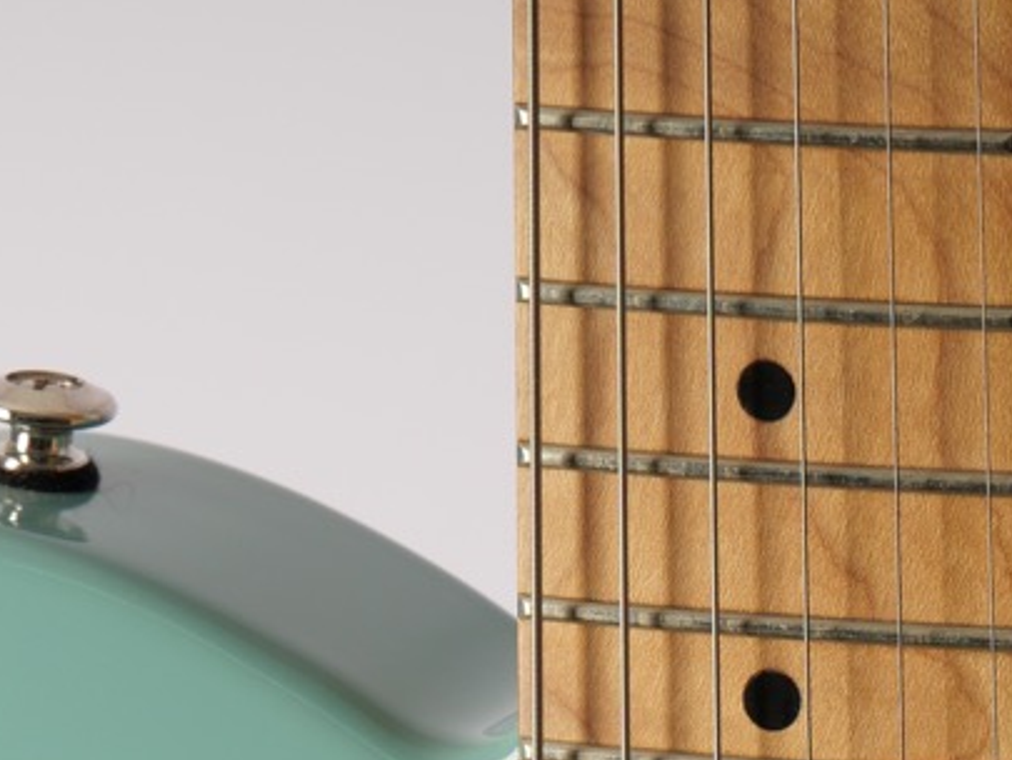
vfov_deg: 3.9
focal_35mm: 385
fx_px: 11259
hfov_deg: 5.1
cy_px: 752
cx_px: 922
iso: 200
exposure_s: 1/200
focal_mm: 65
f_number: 7.1
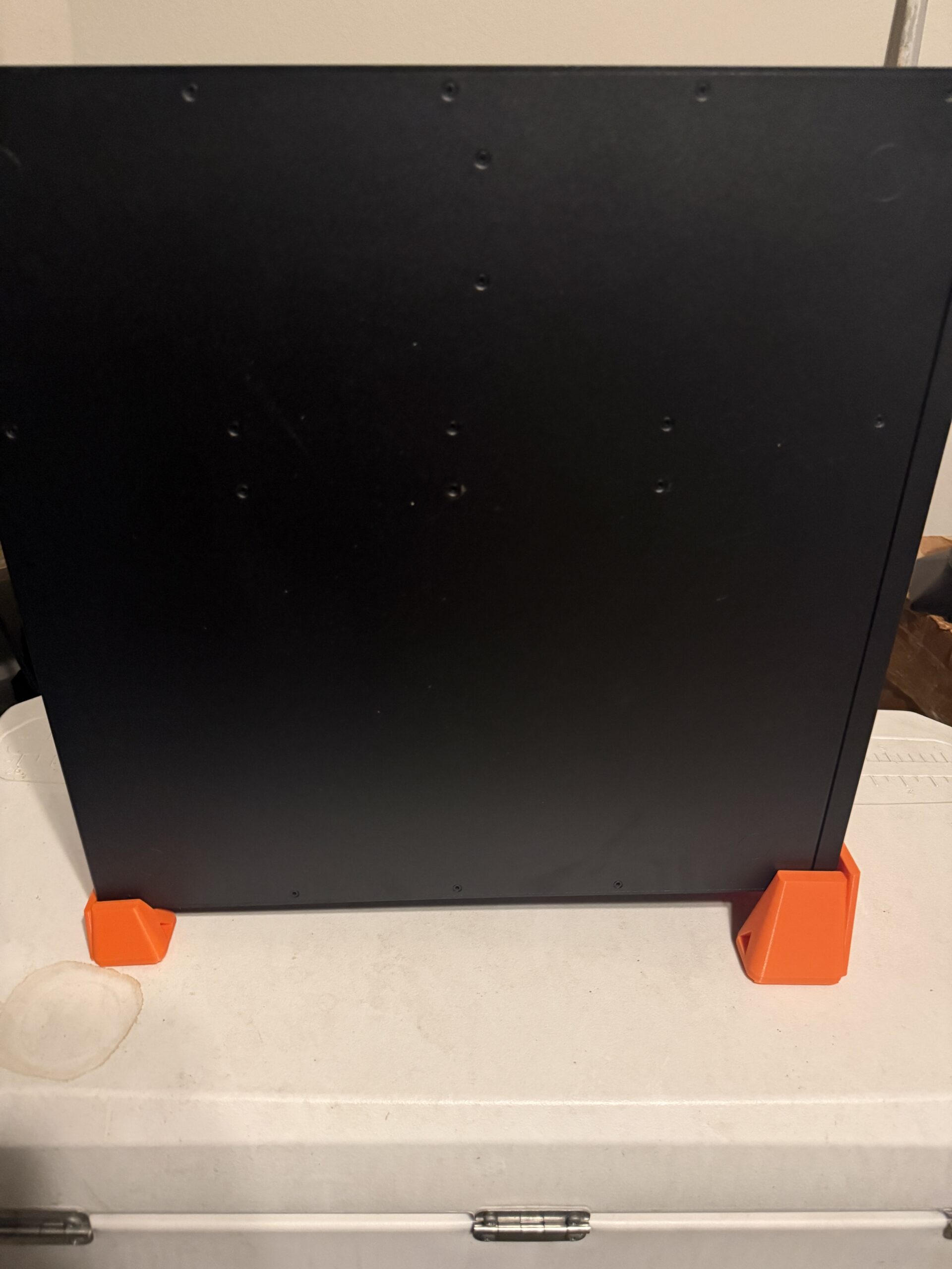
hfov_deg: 56.8
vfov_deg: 71.6
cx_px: 476
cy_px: 634
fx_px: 880
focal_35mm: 24
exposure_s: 1/40
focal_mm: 6.76
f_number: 1.78
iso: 800
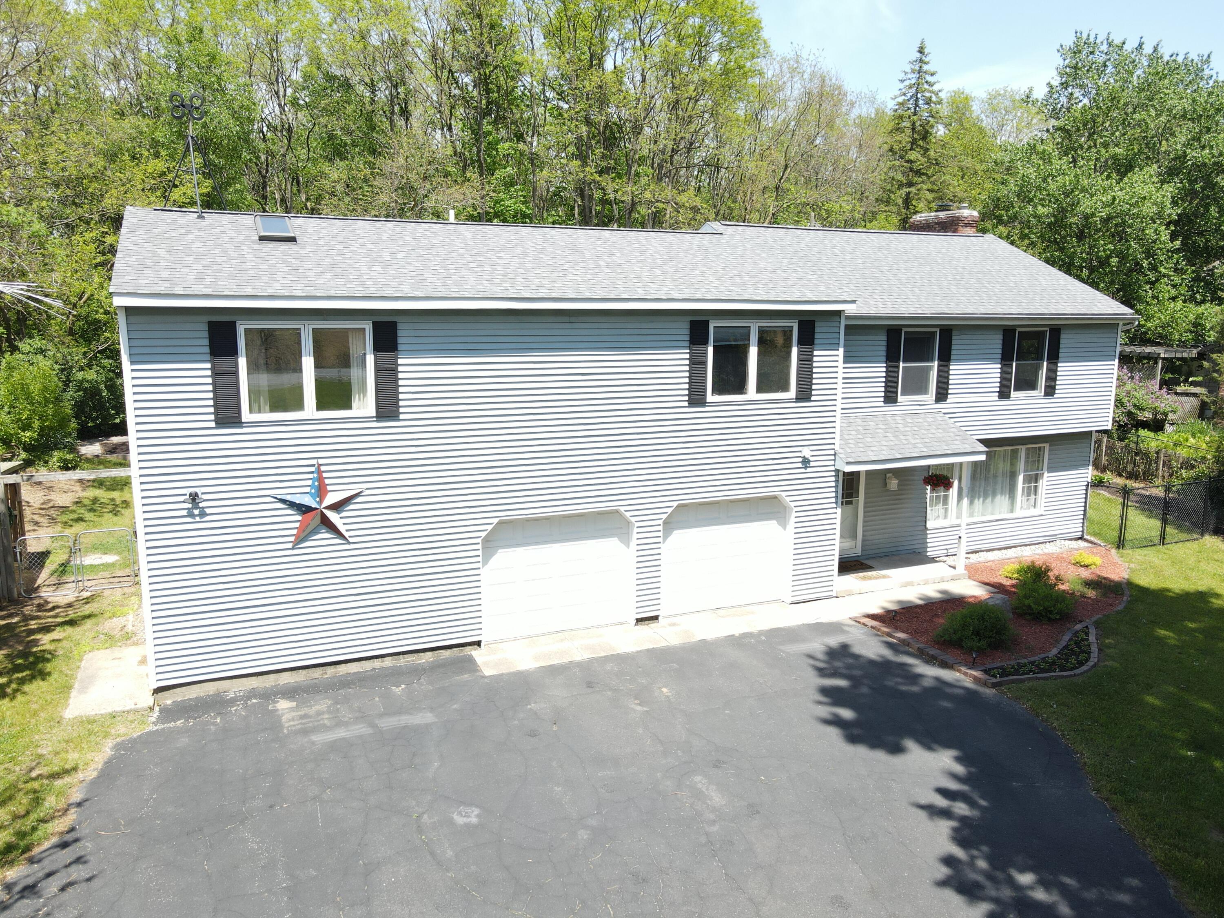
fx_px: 849
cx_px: 612
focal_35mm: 24
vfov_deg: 56.8
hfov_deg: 71.6
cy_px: 459
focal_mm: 4.5
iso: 100
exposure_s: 1/240
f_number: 2.8
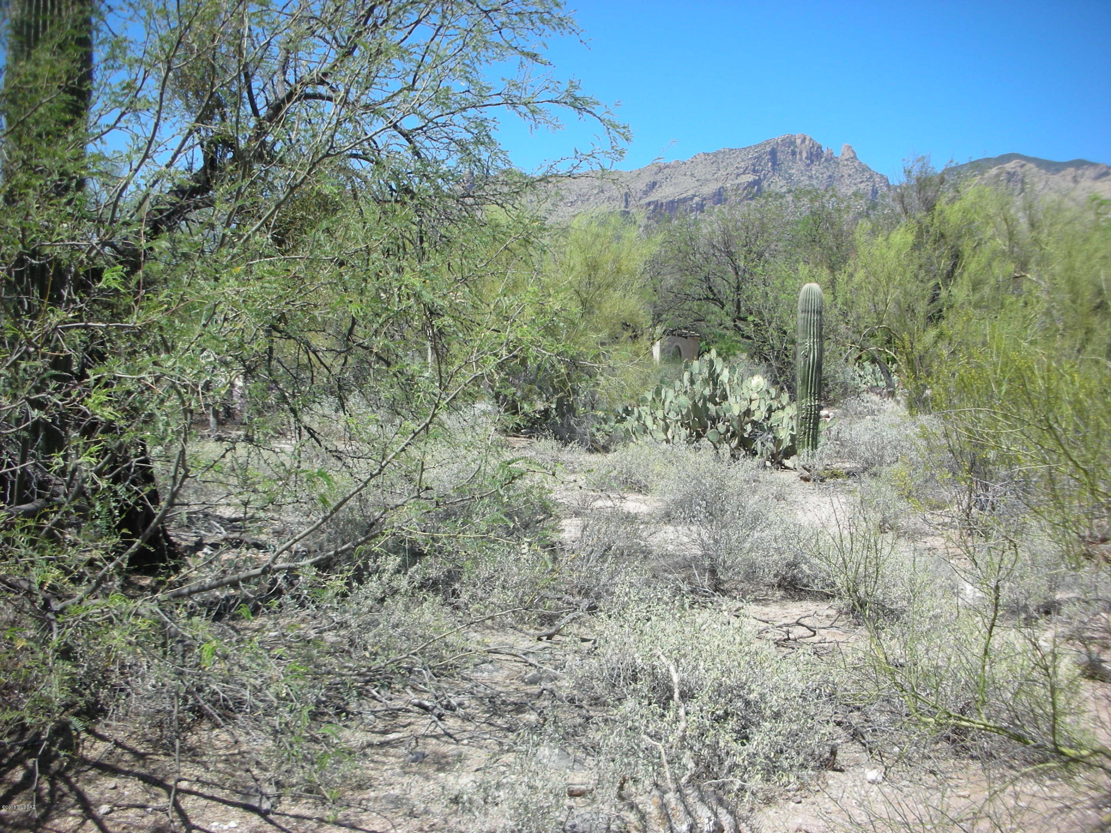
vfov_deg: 40.7
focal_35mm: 35
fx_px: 1123
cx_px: 556
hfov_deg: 52.6
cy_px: 416
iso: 50
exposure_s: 1/66
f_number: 8.5
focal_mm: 5.8
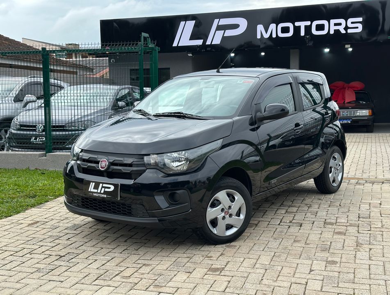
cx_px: 195
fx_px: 543
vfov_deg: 30.4
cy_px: 148
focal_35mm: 48
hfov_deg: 39.5
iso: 64
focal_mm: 6.86
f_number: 1.78
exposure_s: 1/1639
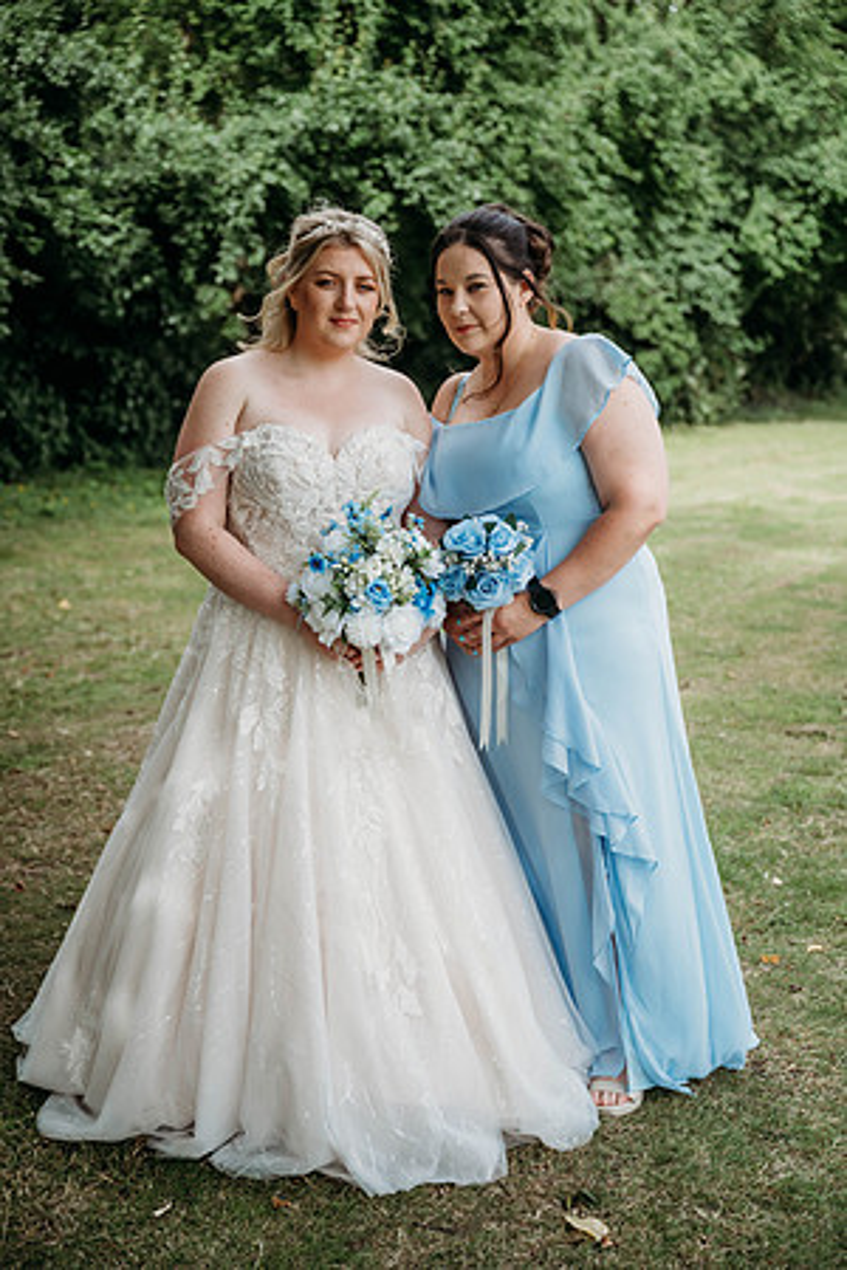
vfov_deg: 41.9
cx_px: 424
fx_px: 1659
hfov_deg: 28.6
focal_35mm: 47
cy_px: 635
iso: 400
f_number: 2.8
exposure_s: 1/3200
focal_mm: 47
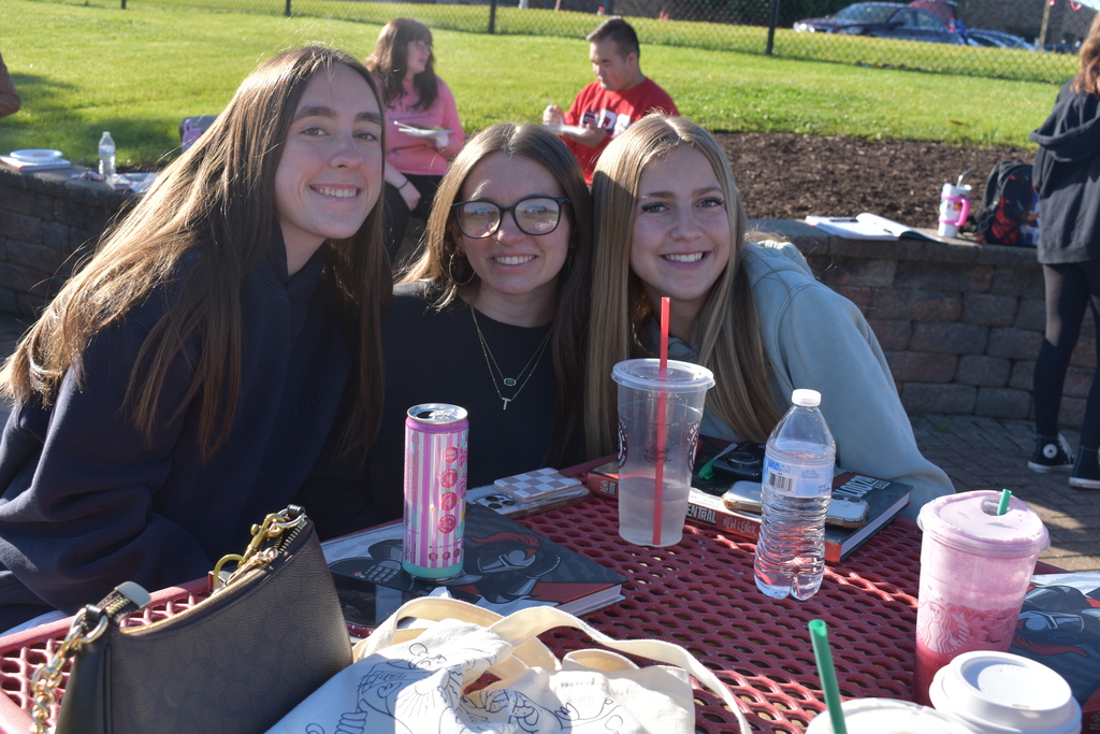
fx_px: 1238
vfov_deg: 33.0
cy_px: 367
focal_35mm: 40
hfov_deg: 47.9
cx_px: 550
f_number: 8
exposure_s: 1/250
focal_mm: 27
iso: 140
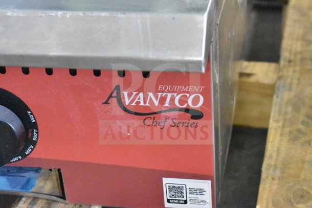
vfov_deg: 16.6
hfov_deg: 24.6
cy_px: 104
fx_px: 715
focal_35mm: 82
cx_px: 156
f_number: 5.6
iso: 22800
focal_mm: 55
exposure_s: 1/100
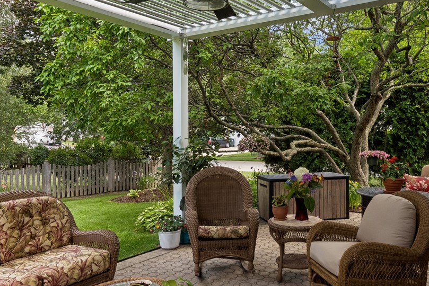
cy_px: 135
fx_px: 381
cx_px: 238
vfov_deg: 41.1
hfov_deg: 58.6
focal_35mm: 32
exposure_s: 1/125
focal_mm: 16
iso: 200
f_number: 8
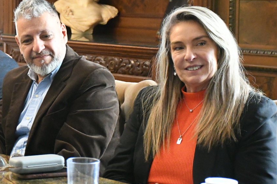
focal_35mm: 127
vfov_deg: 10.8
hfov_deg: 16.0
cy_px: 48
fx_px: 977
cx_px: 41
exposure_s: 1/160
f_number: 4.5
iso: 12800
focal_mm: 45
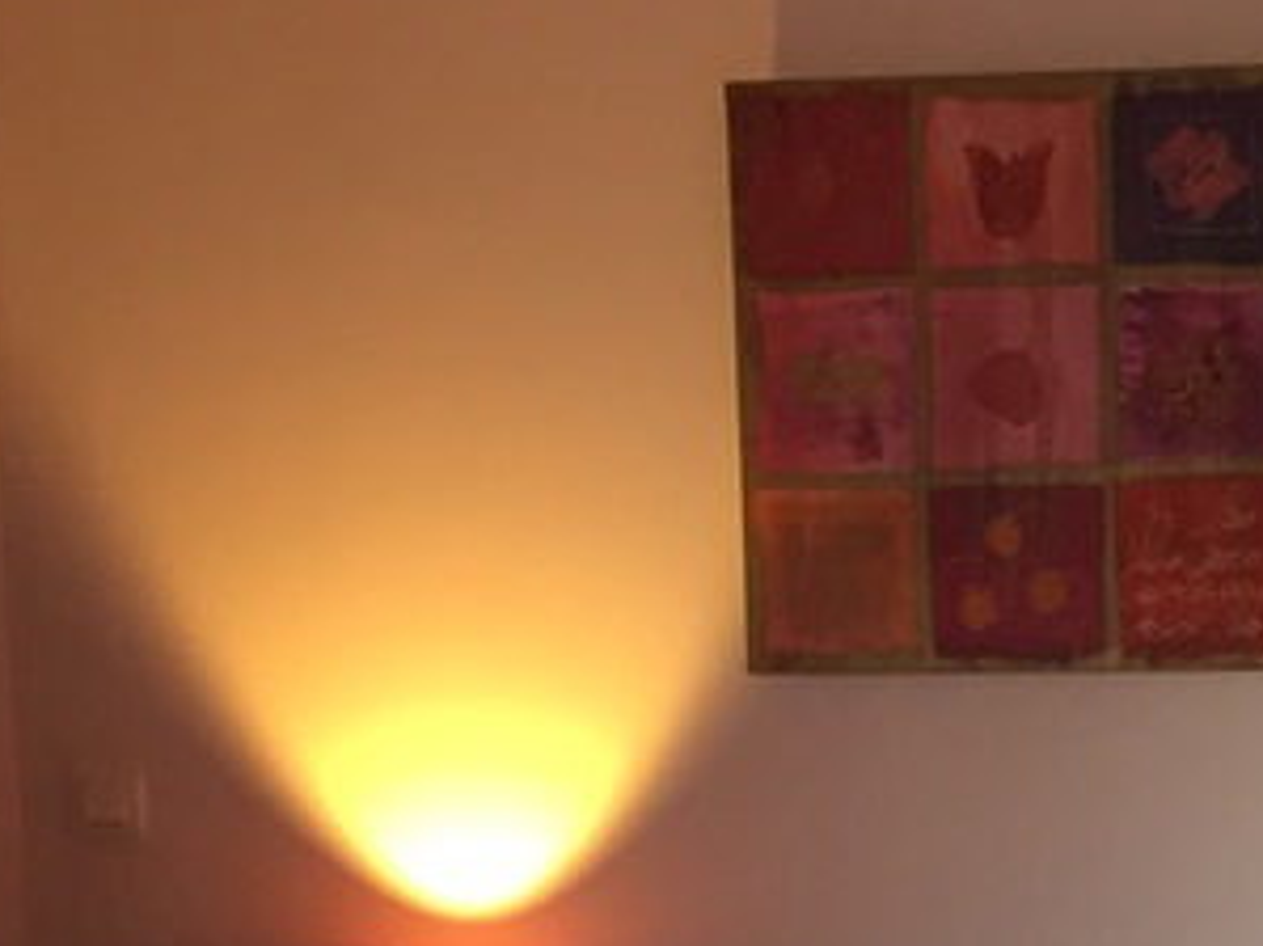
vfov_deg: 14.4
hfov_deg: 19.9
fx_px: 3538
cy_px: 1330
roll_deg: -0.7
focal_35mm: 97
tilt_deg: -9.8
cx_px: 1102
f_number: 2.2
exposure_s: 1/33
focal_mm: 4.15
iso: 100
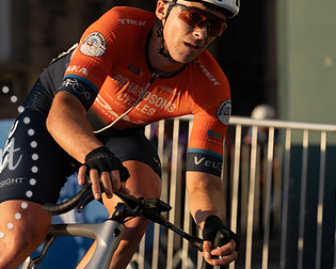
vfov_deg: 7.4
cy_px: 104
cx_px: 103
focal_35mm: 209
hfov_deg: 9.2
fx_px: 2078
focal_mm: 121
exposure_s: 1/1000
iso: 200
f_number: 4
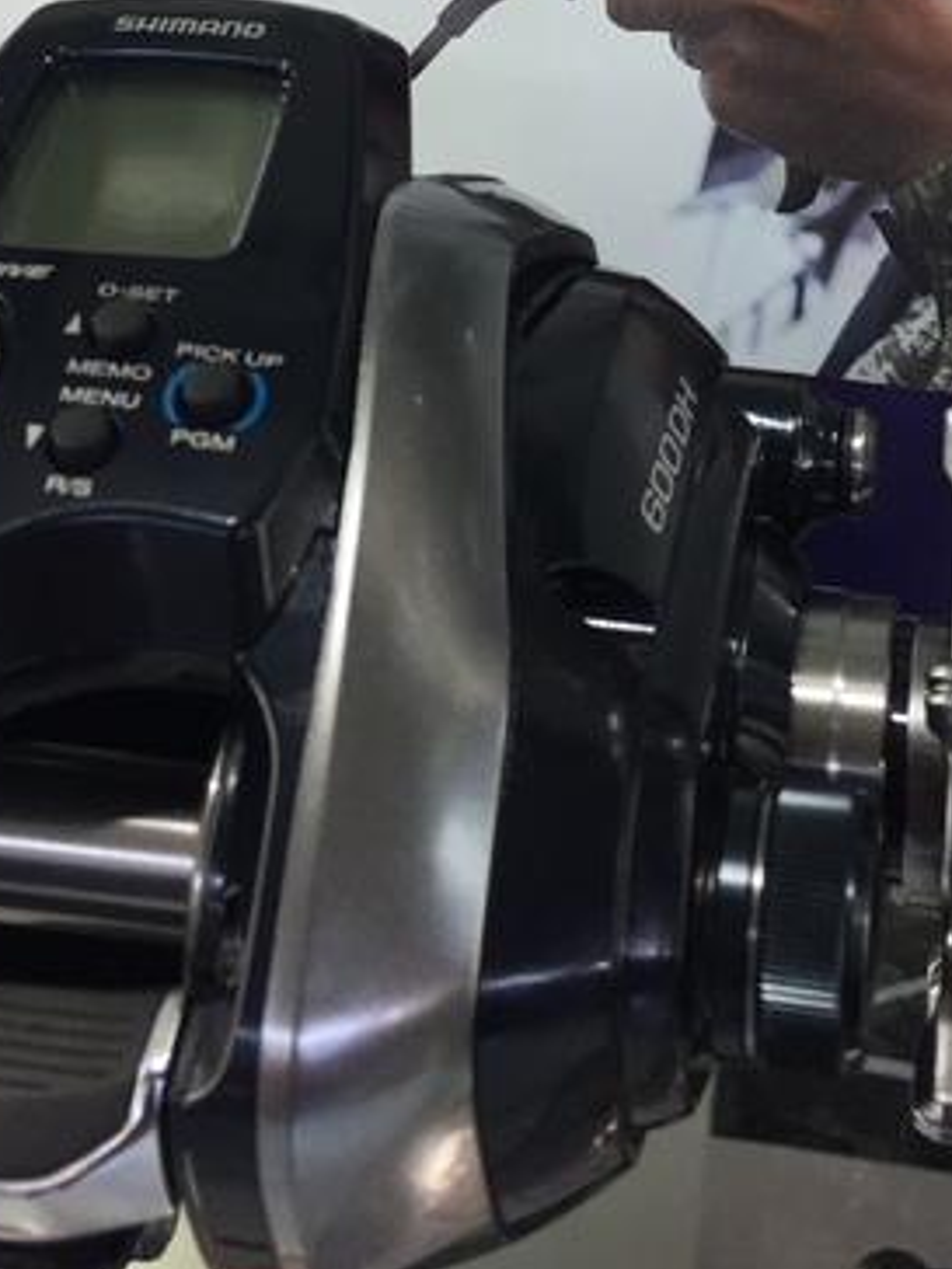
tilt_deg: -20.3
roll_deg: -2.7
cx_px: 506
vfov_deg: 26.7
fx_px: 2493
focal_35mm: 68
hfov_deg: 21.6
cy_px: -61
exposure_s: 1/100
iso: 50
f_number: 2.2
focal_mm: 4.15
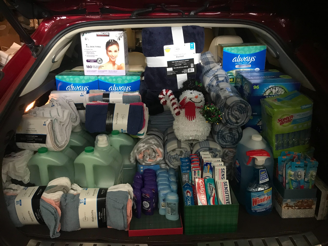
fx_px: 265
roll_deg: +0.6
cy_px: 123
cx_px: 164
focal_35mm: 28
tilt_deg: -19.7
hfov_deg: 63.4
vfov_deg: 49.7
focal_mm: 3.99
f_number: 1.8
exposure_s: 1/12
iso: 100
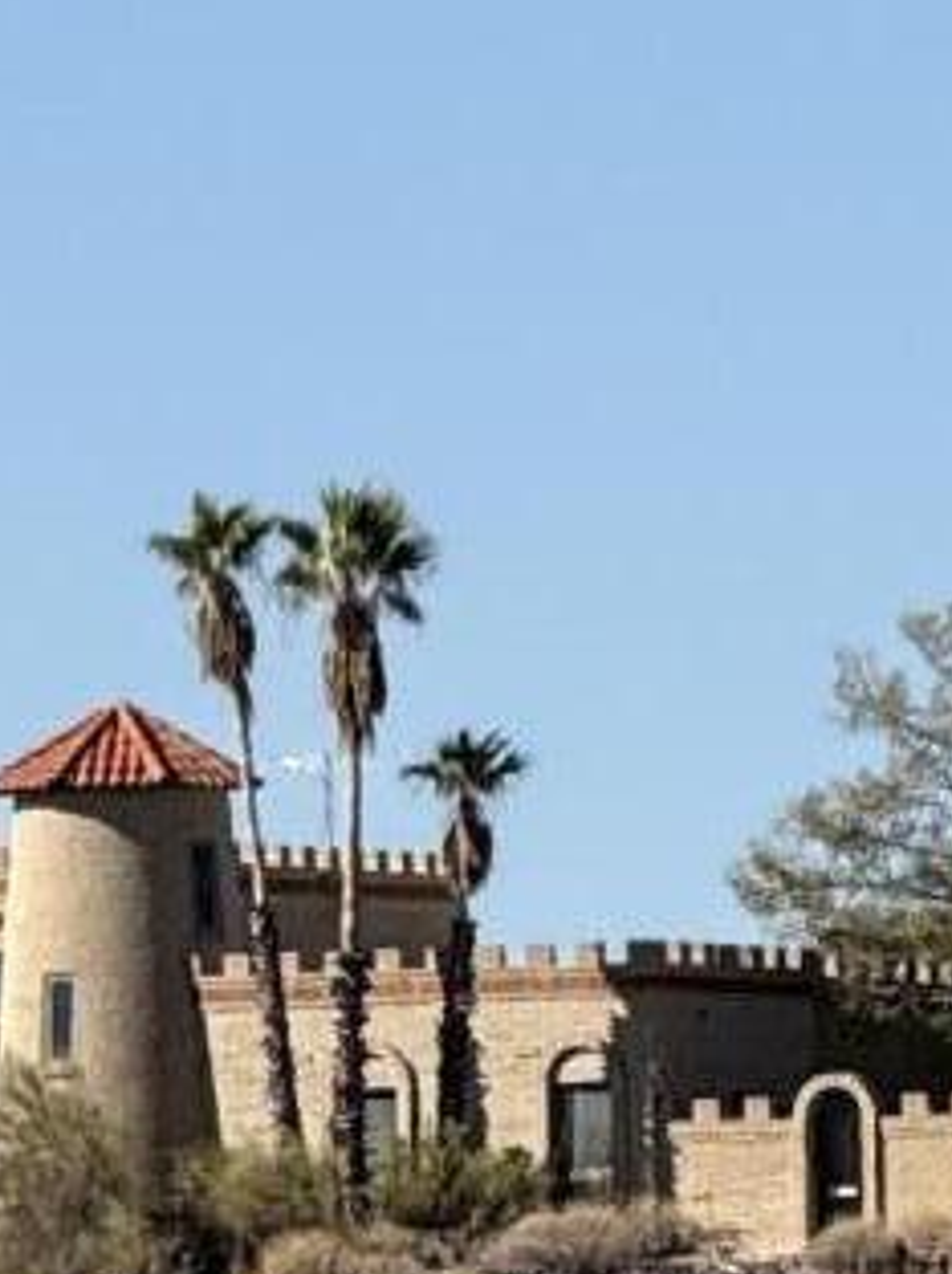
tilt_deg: +2.7
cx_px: 858
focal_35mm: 768
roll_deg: +1.3
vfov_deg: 2.6
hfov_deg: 1.9
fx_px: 28220
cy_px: 912
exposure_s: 1/1451
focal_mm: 15.66
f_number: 2.8
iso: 50
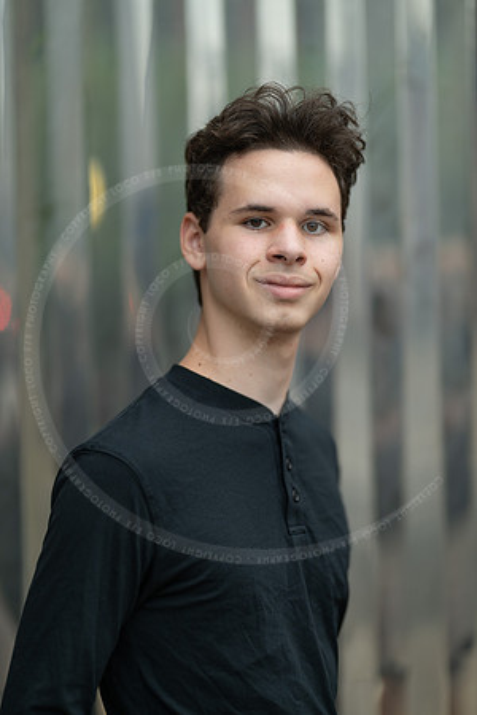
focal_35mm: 85
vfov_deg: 23.9
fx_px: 1689
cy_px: 358
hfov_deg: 16.1
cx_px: 238
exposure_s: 1/320
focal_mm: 85
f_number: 1.2
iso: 250
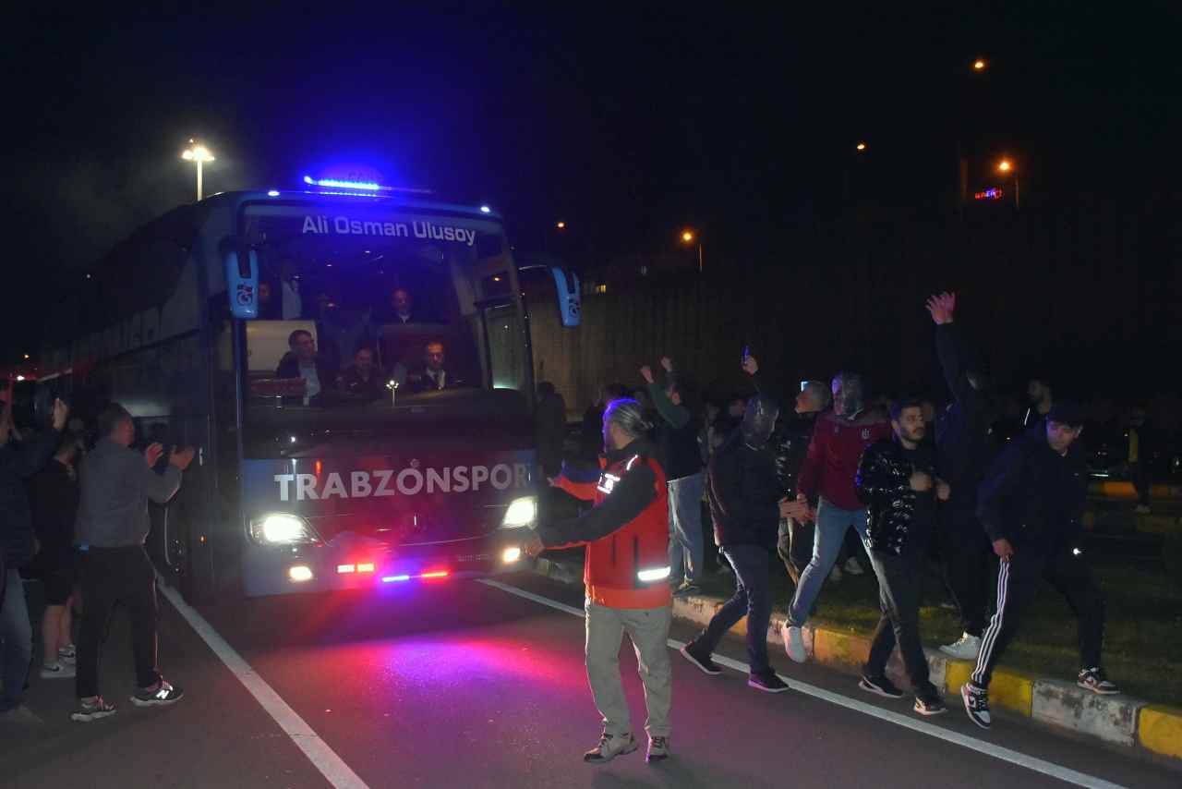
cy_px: 394
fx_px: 1133
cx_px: 591
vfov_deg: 38.4
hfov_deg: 55.1
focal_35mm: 34
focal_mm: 23
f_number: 3.8
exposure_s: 1/250
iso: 2000
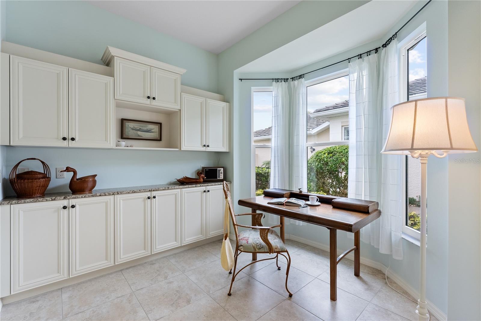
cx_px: 240
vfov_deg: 75.2
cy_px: 160
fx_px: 208
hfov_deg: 98.2
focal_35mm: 16
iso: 640
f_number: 9
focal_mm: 15.6
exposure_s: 1/15
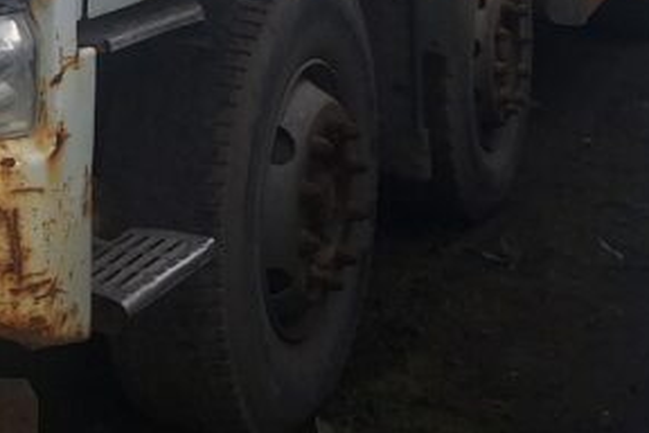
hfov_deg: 22.2
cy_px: -359
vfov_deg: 14.1
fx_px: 1532
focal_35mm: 85
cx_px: -113
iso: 40
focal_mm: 5.54
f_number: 1.8
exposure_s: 1/2141
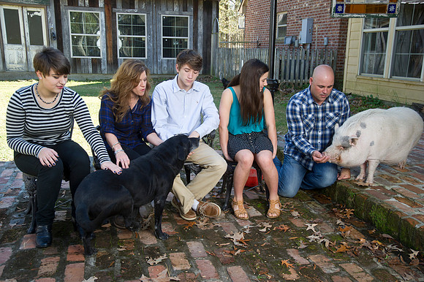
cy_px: 141
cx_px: 212
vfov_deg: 35.0
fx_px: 447
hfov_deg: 50.7
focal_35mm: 38
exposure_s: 1/125
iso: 400
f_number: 8
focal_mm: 38
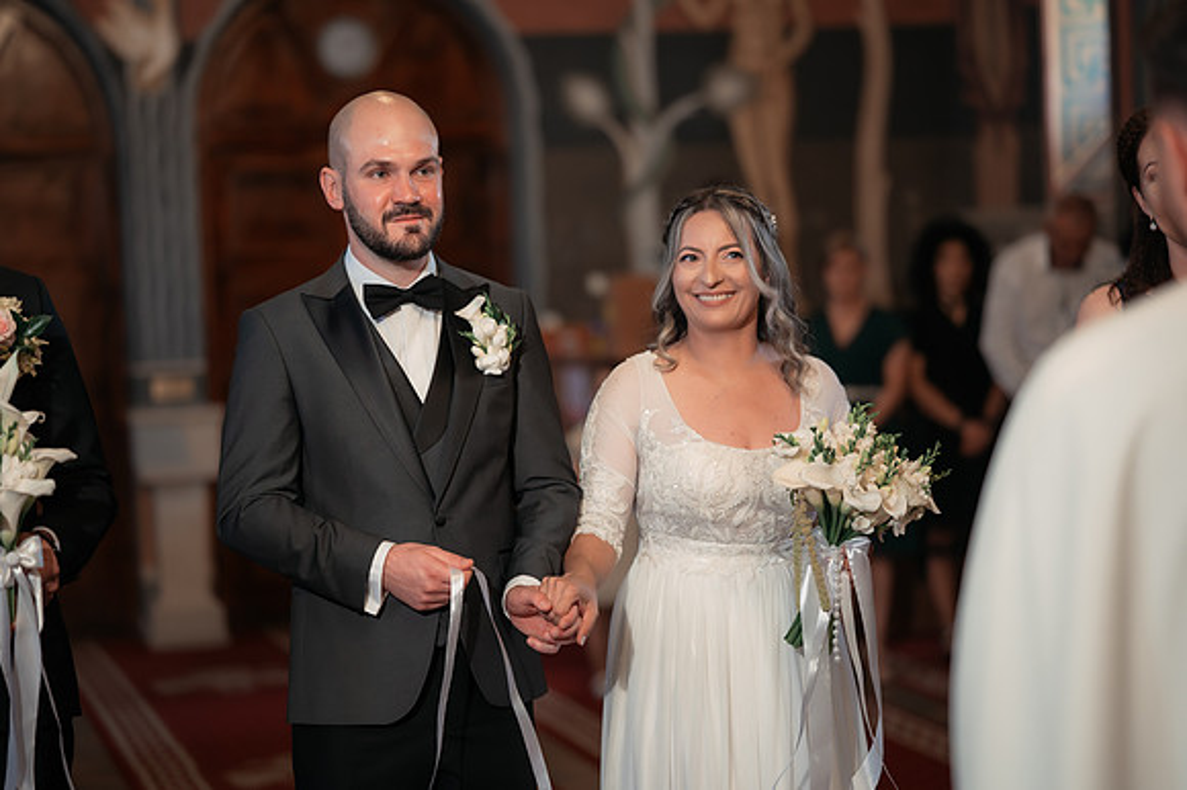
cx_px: 570
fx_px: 2913
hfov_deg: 23.0
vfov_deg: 15.4
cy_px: 379
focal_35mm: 88
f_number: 1.8
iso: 1600
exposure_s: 1/200
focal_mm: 85
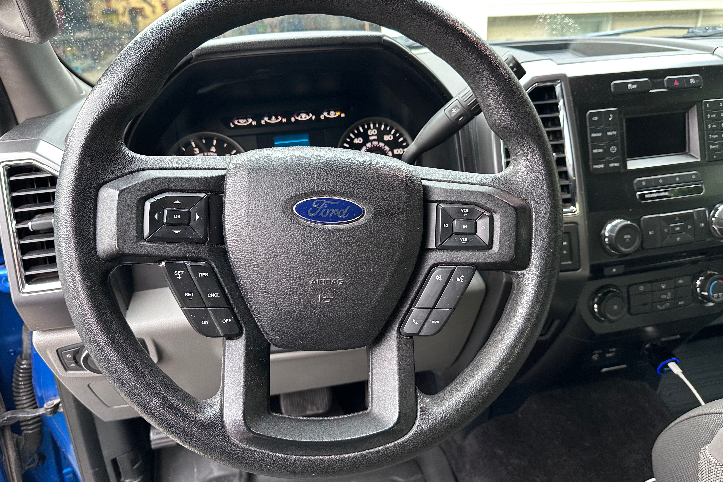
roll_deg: +2.7
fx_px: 502
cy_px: 225
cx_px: 362
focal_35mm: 25
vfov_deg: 51.2
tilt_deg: -22.0
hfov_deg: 71.5
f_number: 1.78
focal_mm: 6.86
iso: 250
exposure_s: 1/50
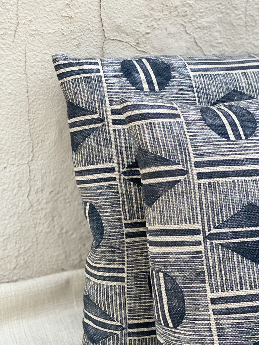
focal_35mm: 52
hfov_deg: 28.0
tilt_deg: -22.6
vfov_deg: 36.8
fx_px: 519
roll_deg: -3.1
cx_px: 130
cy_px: 172
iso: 250
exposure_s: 1/96
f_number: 2
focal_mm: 6
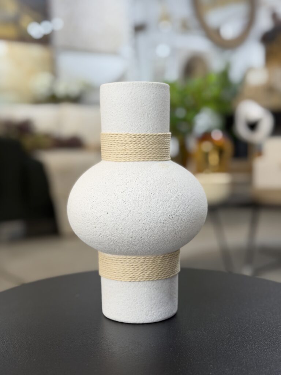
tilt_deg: -5.8
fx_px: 520
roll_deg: +1.5
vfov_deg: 39.7
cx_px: 140
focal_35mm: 48
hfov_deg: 30.3
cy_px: 188
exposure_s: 1/60
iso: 64
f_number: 1.78
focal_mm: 6.76
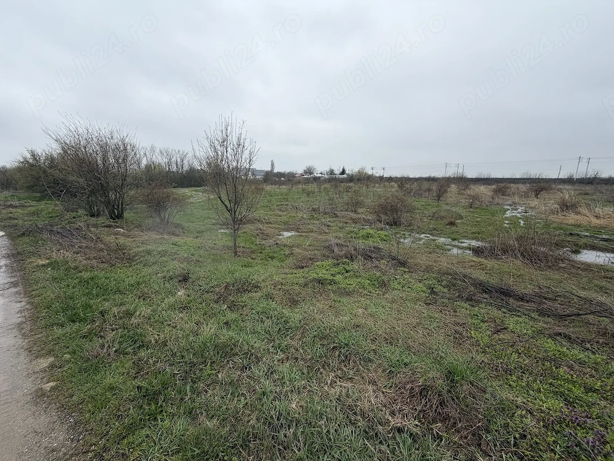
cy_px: 230
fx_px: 248
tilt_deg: -12.4
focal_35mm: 14
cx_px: 307
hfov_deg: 102.1
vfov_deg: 85.7
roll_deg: -0.4
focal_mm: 2.22
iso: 32
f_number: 2.2
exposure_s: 1/770
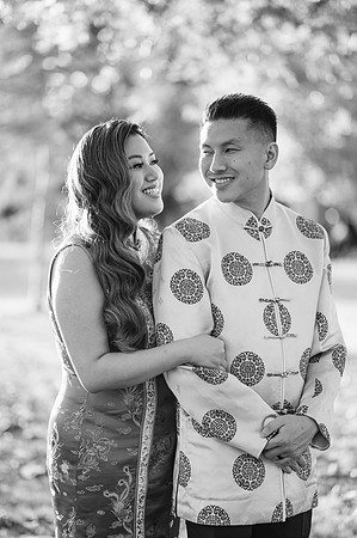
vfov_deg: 23.9
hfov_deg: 16.0
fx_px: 1267
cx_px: 178
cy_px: 269
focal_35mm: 85
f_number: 2
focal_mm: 85
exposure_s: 1/400
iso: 200
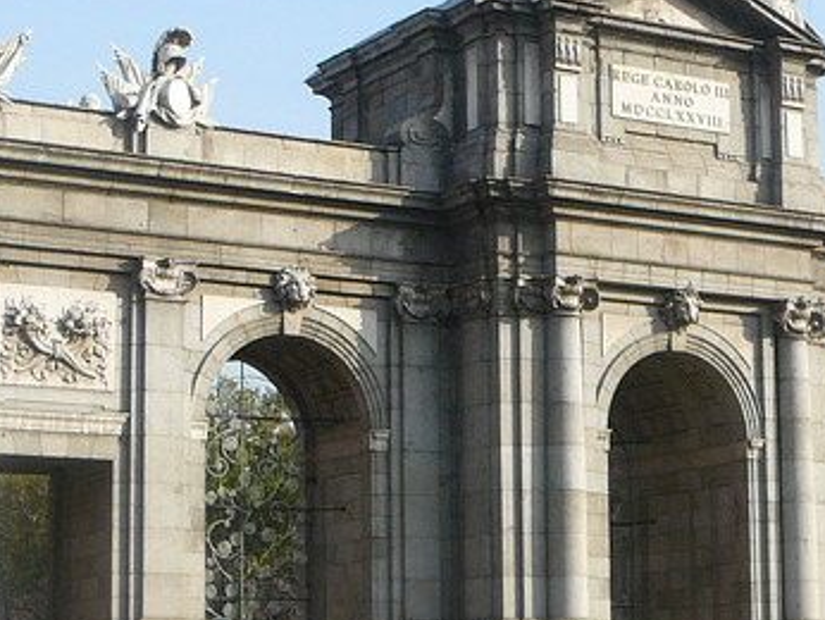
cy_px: 353
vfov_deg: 15.3
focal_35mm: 97
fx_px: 2313
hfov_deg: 20.2
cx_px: 501
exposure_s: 1/640
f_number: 3.2
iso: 80
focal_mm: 6.7
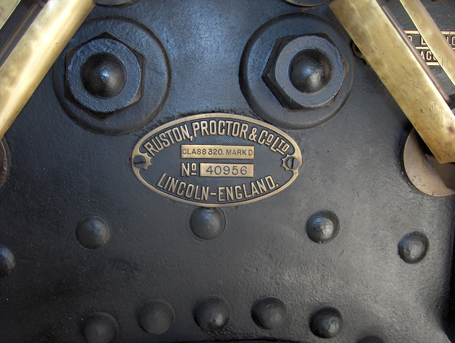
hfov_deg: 47.8
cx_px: 228
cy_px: 172
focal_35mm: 39
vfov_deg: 36.9
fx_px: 513
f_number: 2.8
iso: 100
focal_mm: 8
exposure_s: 1/60
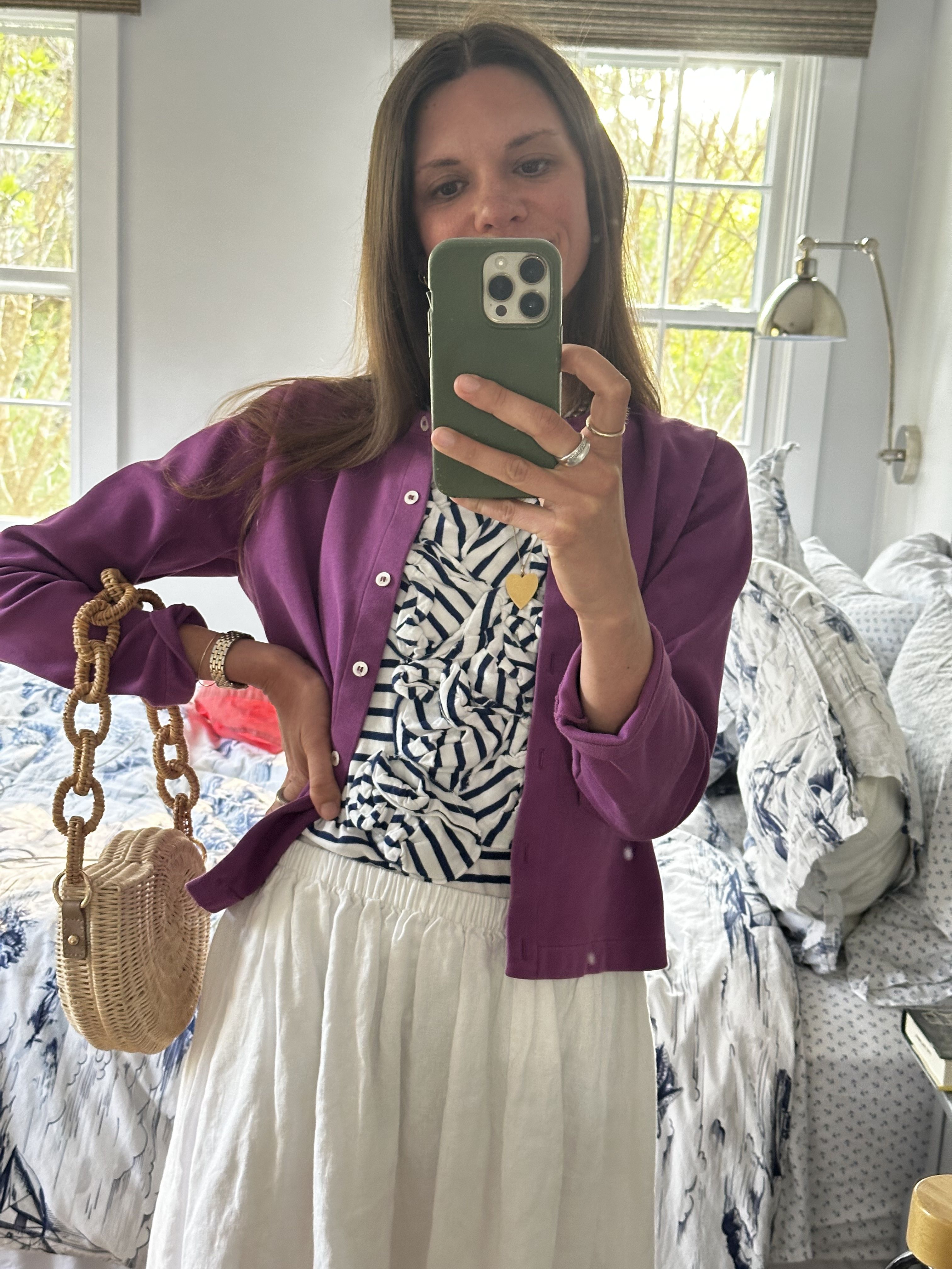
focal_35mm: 48
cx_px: 476
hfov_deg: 30.3
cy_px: 634
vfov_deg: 39.7
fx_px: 1760
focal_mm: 6.86
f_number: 1.78
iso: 320
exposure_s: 1/40
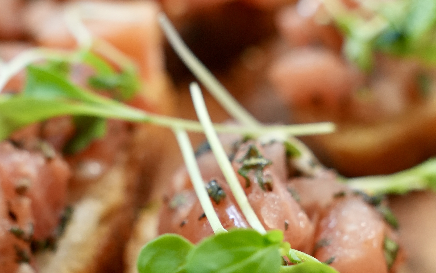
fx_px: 1111
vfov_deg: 13.8
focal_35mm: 94
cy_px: 267
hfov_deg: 22.2
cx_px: 193
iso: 800
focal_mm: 24.8
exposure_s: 1/60
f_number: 4
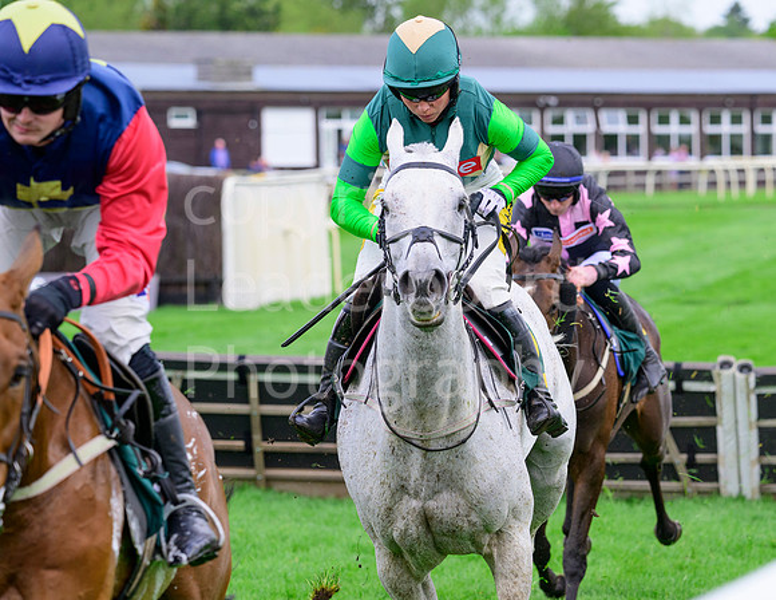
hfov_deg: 8.9
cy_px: 343
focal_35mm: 220
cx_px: 514
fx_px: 4992
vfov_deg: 6.9
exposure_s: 1/1250
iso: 1000
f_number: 6.3
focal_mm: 175
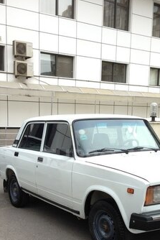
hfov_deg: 26.4
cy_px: 157
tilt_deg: -7.4
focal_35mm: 51
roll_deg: -0.6
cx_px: 98
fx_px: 340
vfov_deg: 38.5
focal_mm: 4.12
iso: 50
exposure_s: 1/246
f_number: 2.4
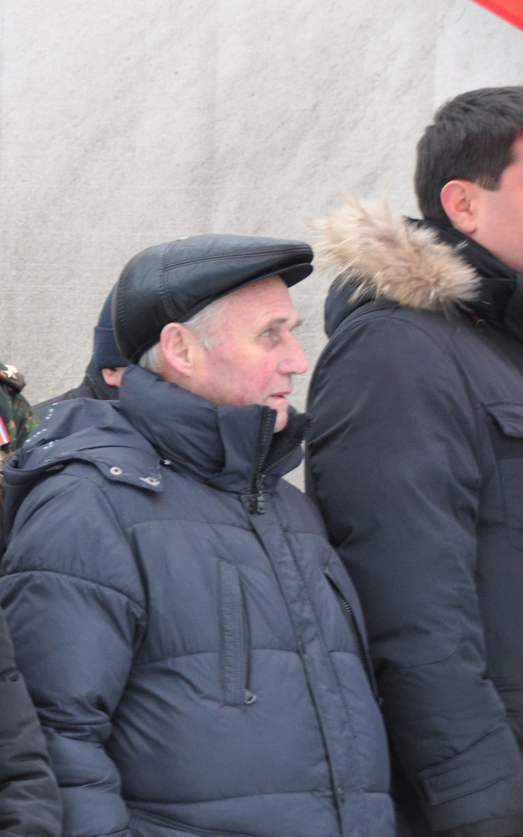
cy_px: 418
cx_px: -60
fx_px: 3261
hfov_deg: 9.1
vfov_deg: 14.6
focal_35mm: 143
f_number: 4.8
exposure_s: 1/30
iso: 800
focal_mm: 62
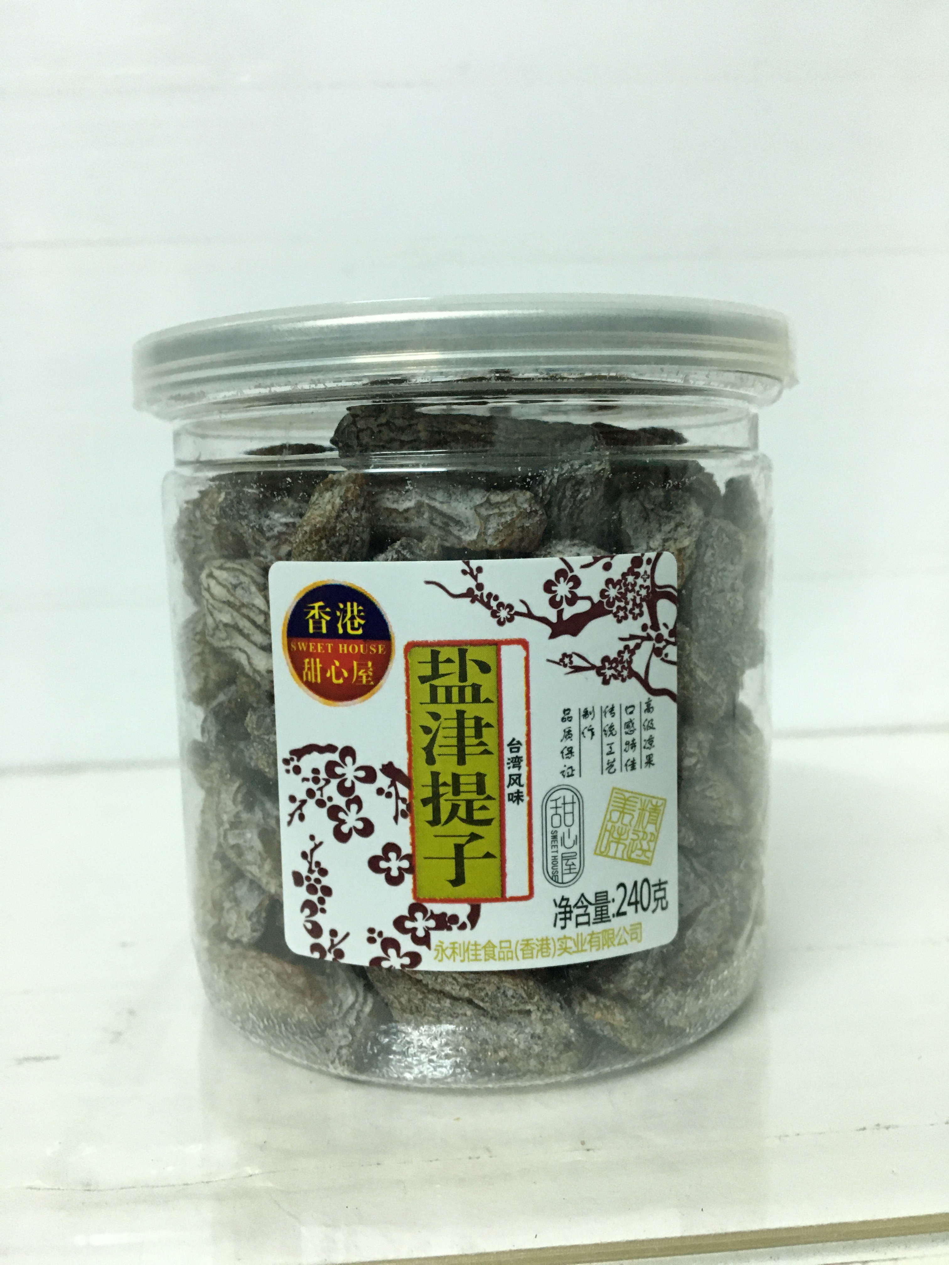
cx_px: 474
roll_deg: +0.0
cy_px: 632
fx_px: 1060
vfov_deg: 61.7
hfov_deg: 48.2
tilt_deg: -6.4
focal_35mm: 29
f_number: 2.2
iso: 200
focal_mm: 4.15
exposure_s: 1/20
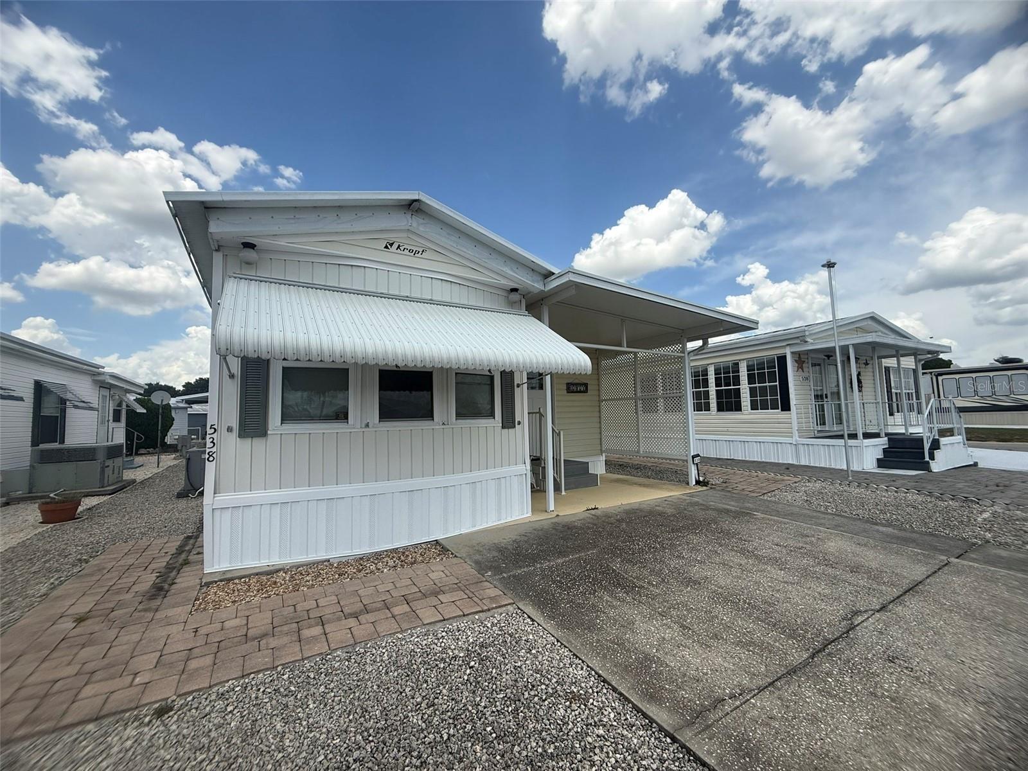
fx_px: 416
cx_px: 514
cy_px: 386
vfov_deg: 85.7
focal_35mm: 14
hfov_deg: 102.1
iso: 50
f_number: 2.2
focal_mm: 2.22
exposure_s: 1/2024
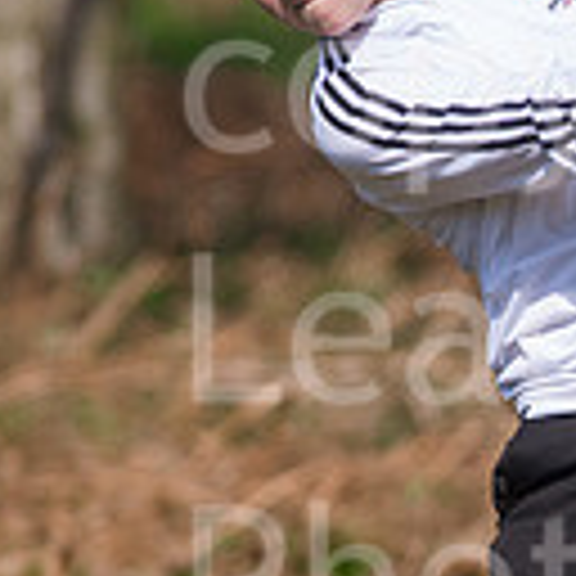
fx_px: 32550
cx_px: 774
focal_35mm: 1729
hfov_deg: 1.0
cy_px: 371
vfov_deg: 1.0
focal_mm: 300
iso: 400
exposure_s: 1/5000
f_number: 5.6
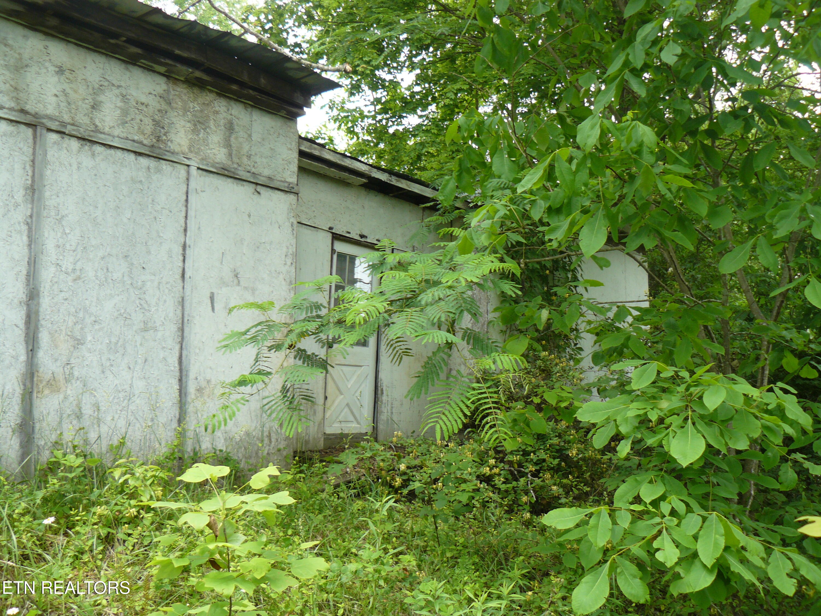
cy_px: 308
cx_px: 410
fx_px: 854
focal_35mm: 36
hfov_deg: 51.4
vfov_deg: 39.7
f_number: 2.8
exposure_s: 1/125
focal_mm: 6
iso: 100
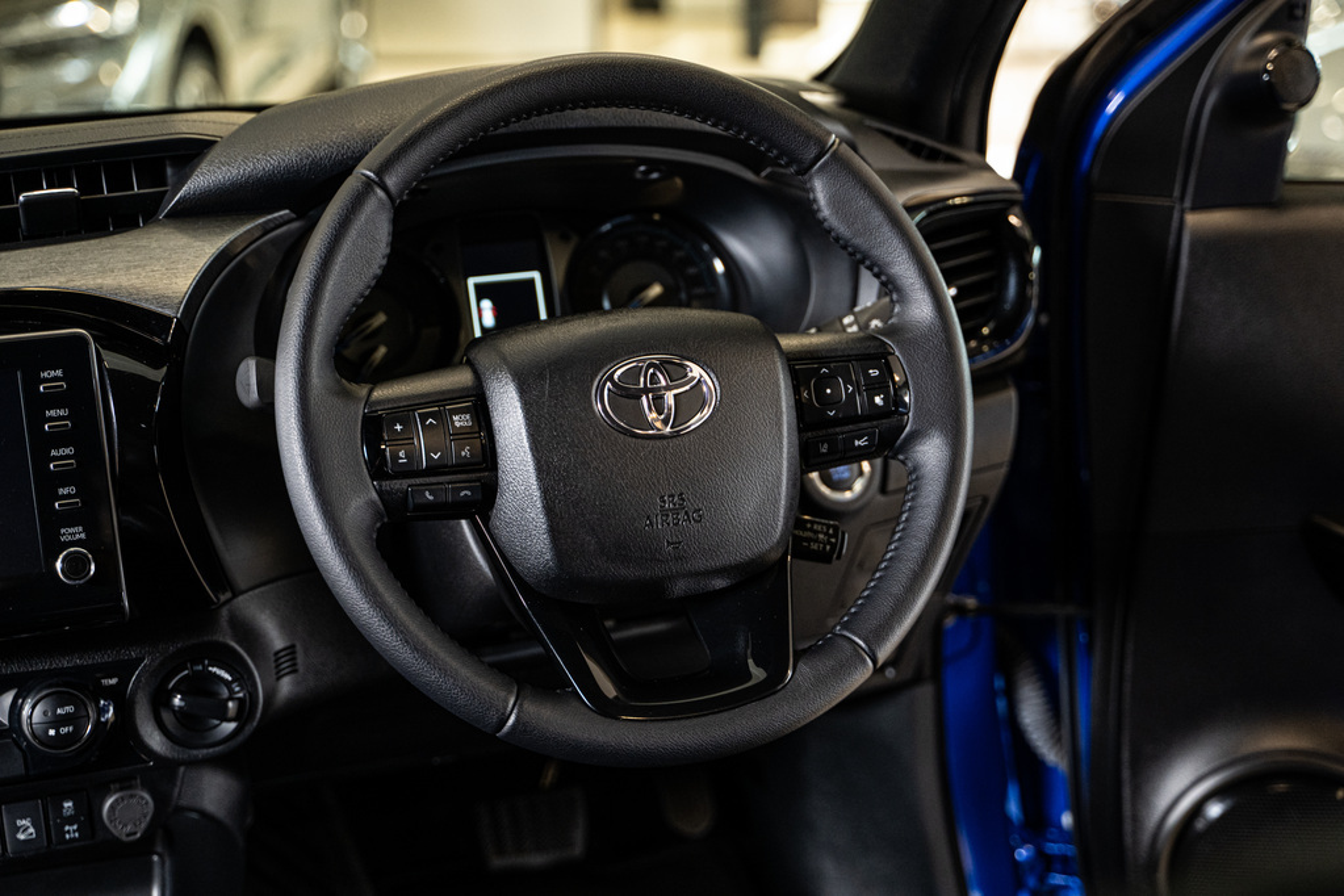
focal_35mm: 50
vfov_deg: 27.0
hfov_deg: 39.6
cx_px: 672
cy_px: 448
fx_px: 1867
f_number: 2.8
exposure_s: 1/160
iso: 1600
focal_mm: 50
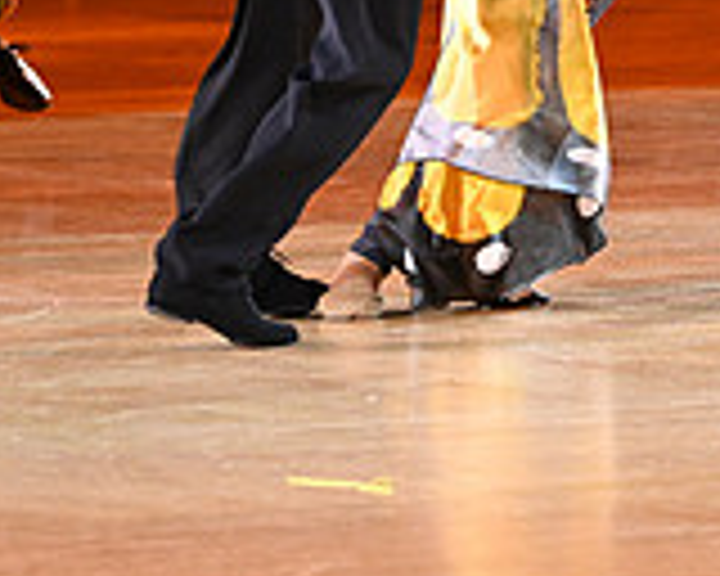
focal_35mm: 443
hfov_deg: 4.4
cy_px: -254
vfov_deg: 3.5
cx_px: 464
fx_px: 9440
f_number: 4.8
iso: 3200
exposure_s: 1/320
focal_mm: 130
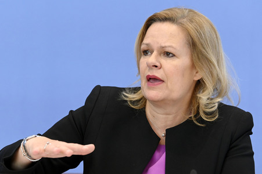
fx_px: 909
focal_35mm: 125
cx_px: 131
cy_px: 87
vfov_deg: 11.0
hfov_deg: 16.4
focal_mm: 125
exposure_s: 1/640
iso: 4000
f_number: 5.6
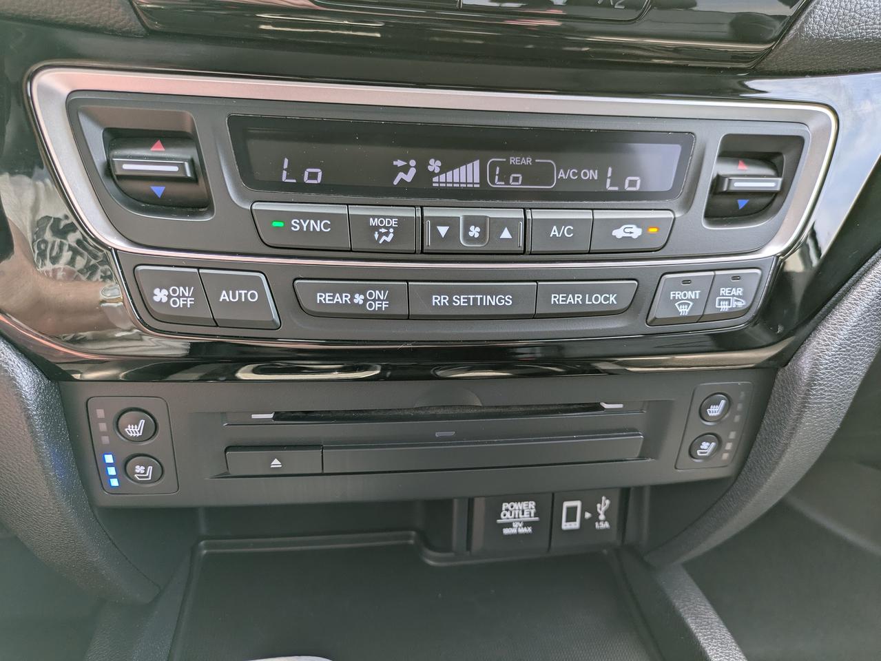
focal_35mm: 25
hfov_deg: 69.4
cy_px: 330
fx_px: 636
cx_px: 440
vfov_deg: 54.9
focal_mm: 5.43
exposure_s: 1/100
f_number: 1.89
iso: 69
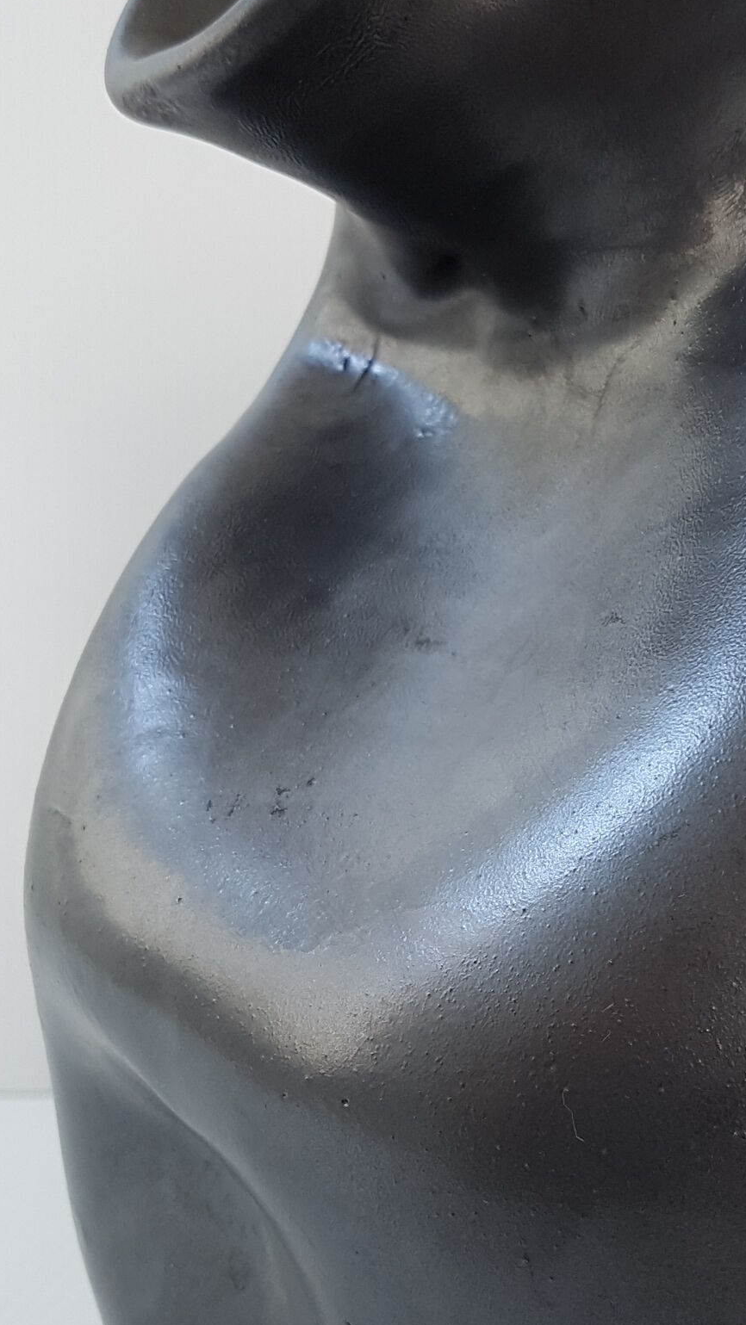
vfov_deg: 39.1
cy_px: 738
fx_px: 1863
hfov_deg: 21.8
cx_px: 756
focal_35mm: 53
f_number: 1.7
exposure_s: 1/100
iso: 64
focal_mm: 4.2
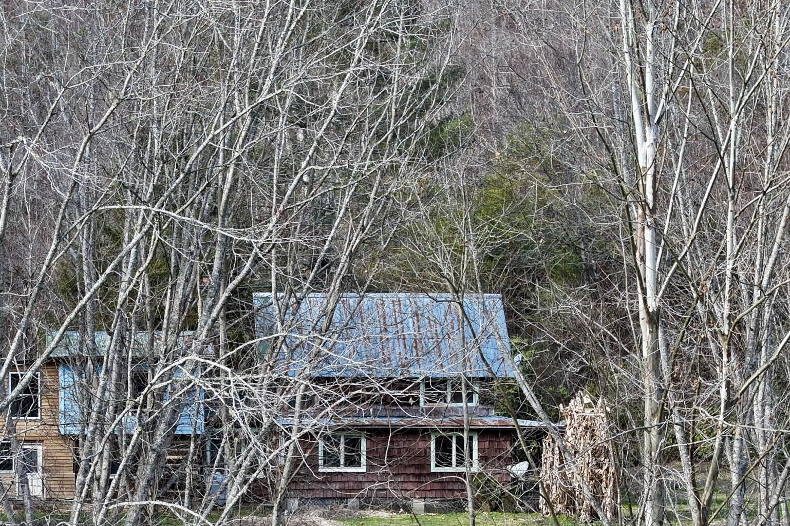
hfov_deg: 14.4
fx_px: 3116
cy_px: 430
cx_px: 319
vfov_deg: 9.6
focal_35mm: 142
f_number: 2.8
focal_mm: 19.35
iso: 100
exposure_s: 1/320
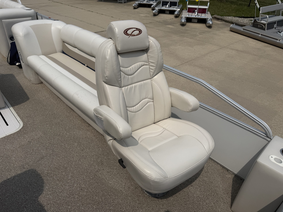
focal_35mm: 24
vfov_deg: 56.8
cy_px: 106
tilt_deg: -35.3
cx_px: 142
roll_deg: -5.2
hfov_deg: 71.6
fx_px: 196
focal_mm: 6.76
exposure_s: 1/17544
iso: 80
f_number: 1.78
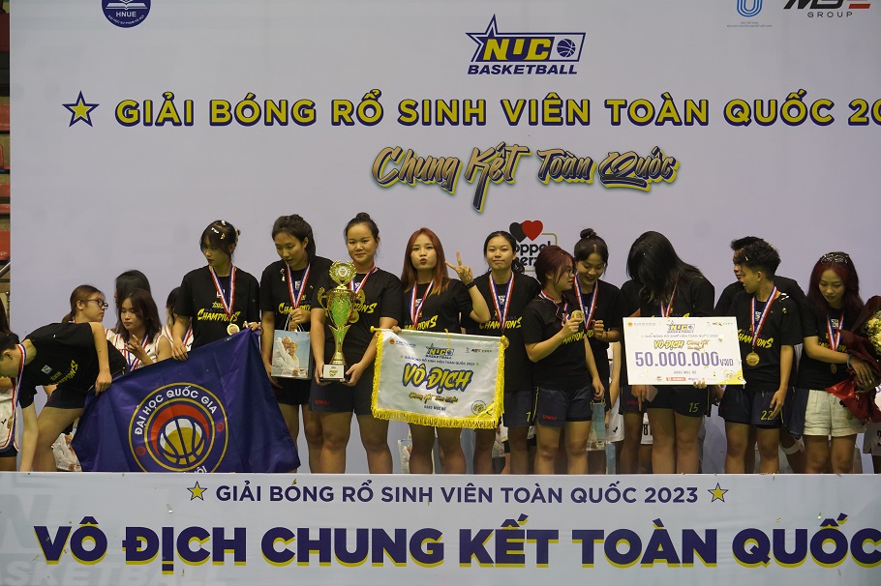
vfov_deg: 19.4
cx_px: 440
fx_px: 1712
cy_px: 293
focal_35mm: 70
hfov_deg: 28.9
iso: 4000
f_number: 4.5
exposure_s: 1/250
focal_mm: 70
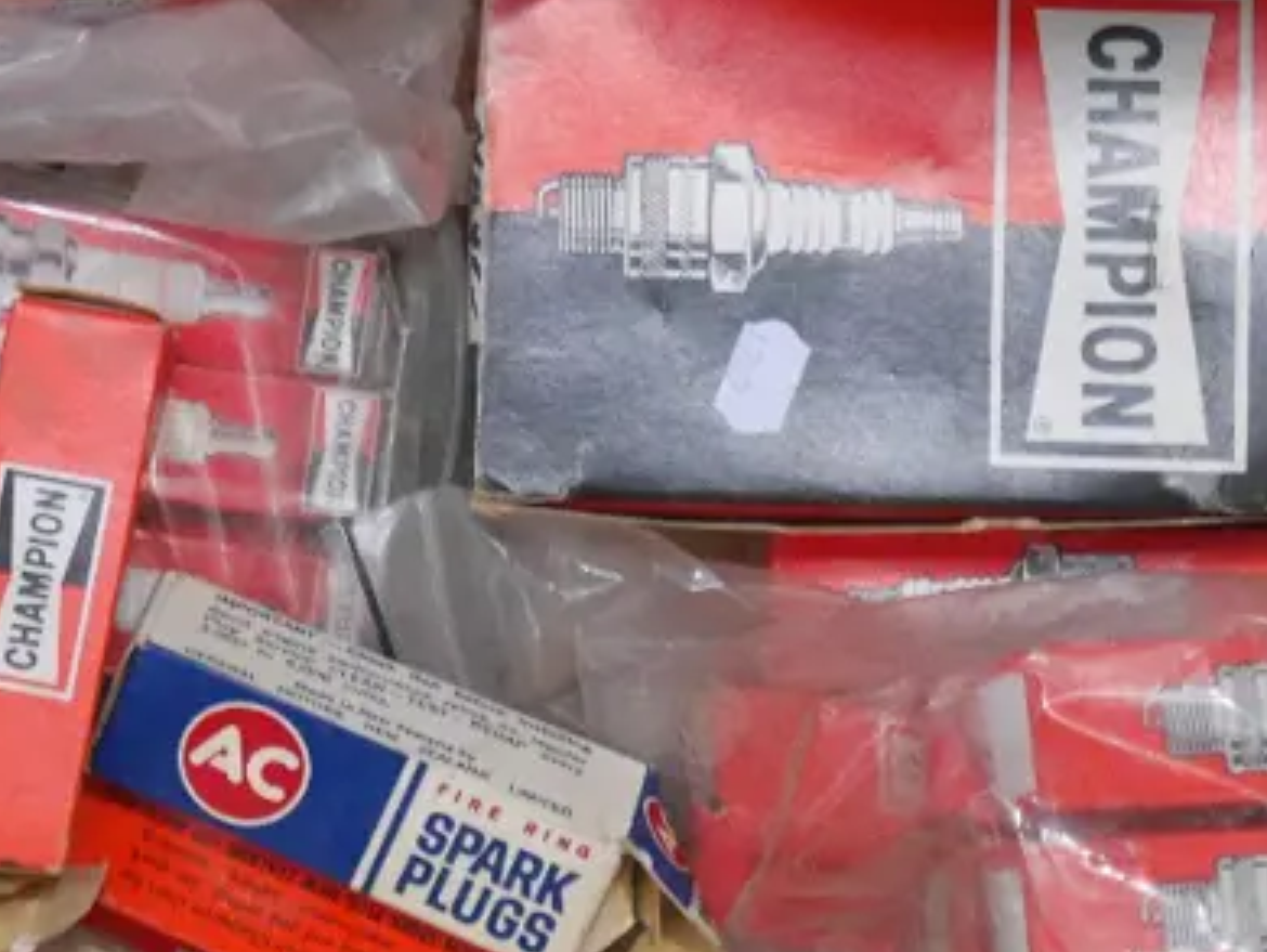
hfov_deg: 11.8
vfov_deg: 8.8
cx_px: 494
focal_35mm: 168
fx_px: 6153
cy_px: -15
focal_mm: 32
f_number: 5.6
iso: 3200
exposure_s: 1/80
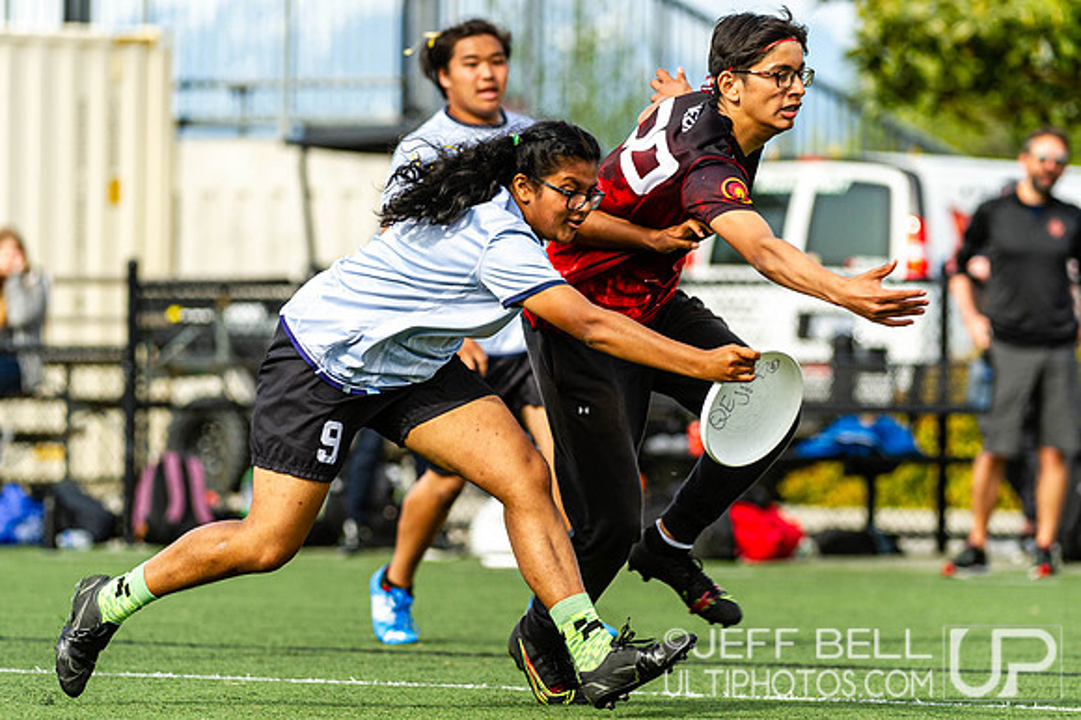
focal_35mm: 345
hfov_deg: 6.0
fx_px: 10363
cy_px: 363
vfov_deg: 4.0
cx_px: 579
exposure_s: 1/1000
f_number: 4
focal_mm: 240
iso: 400
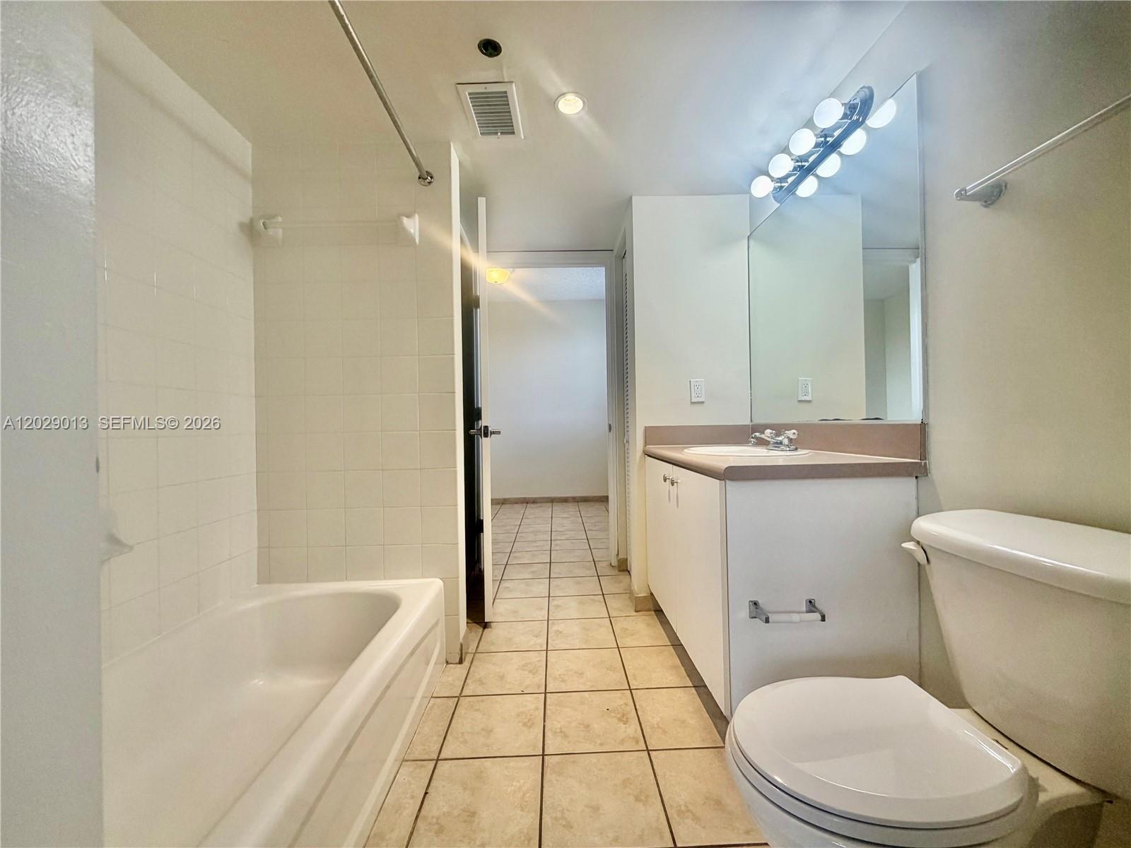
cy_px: 424
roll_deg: +1.5
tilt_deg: -0.2
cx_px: 566
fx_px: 457
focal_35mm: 14
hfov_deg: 102.1
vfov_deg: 85.7
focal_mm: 2.22
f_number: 2.2
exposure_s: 1/120
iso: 125
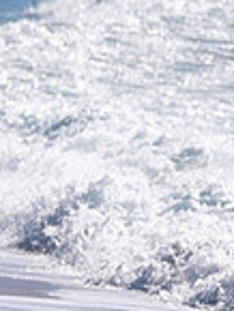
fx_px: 20700
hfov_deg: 0.6
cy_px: 373
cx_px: -252
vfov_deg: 0.9
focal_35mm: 2300
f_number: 8
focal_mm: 500
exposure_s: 1/250
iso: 31
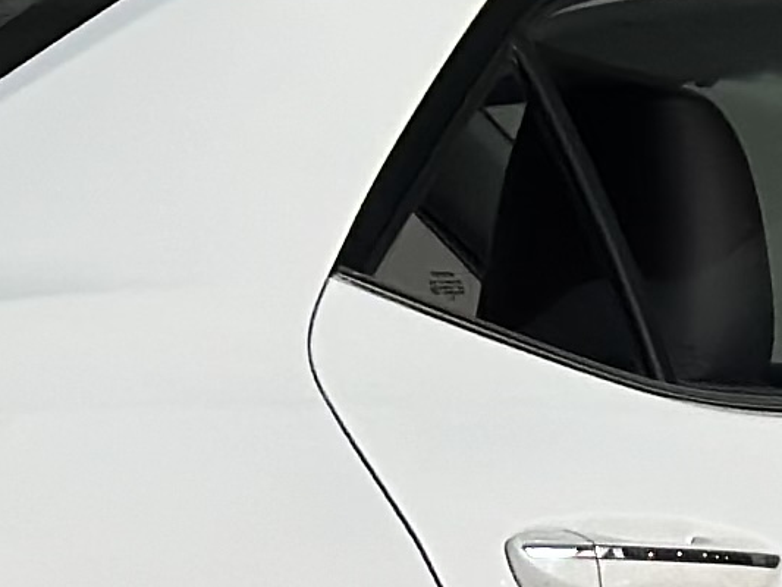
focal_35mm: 363
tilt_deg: -1.9
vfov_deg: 4.1
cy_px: 578
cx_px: 207
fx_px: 8202
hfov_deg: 5.5
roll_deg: +0.5
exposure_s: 1/339
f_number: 1.78
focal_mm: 6.86
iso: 80
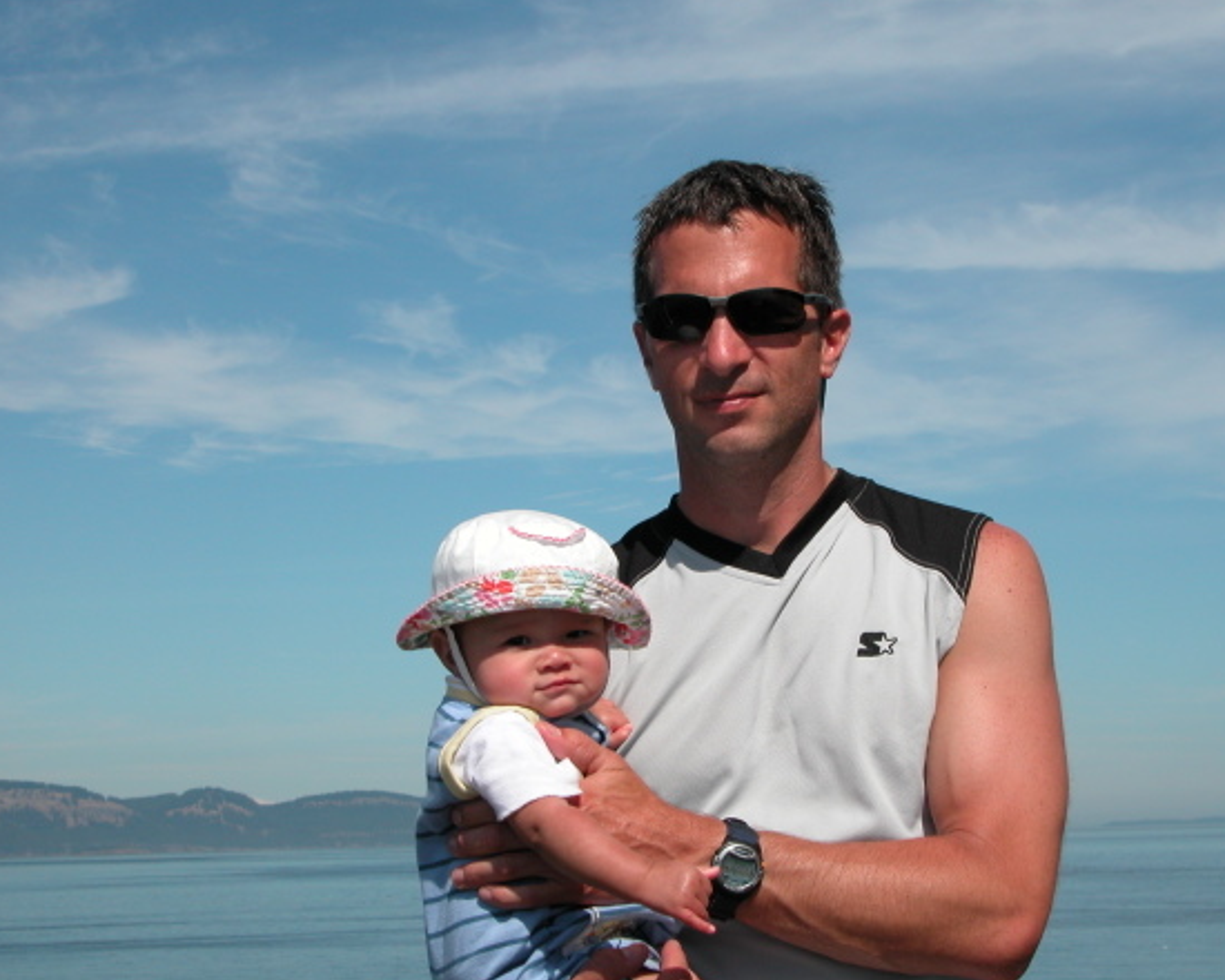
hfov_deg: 25.4
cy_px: 470
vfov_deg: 20.4
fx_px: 2719
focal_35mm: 75
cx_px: 686
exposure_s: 1/506
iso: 100
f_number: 7.3
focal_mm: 16.8
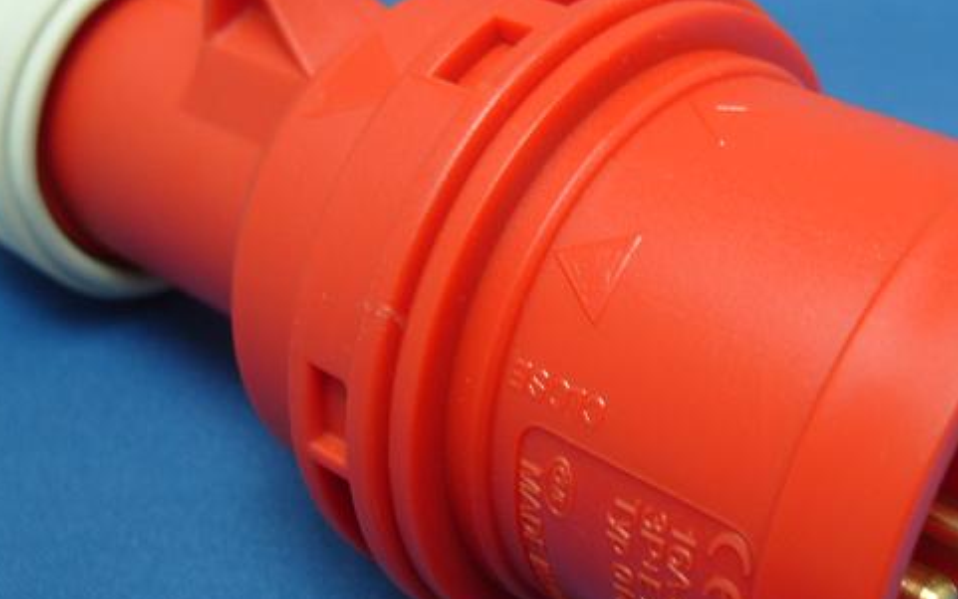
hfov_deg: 34.0
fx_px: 1567
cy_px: 316
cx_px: 524
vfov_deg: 21.7
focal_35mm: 60
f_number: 2.8
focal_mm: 7.8
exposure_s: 1/45
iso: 100
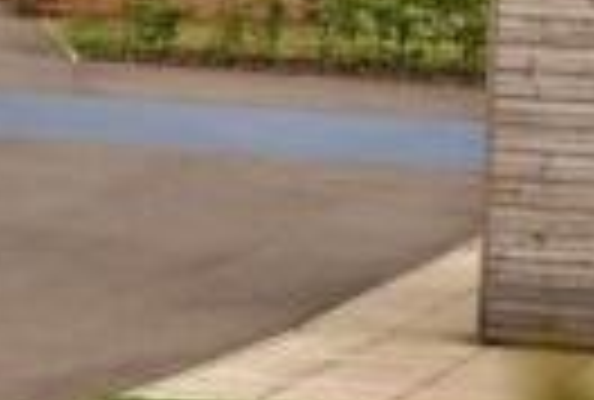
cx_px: -223
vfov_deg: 5.7
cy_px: -312
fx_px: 3924
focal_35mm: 237
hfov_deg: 8.5
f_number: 5.6
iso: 160
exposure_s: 1/125
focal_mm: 32
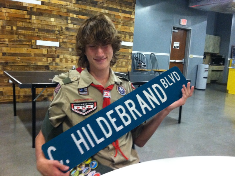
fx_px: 237
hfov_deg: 52.7
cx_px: 118
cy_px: 88
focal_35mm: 35
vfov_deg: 40.6
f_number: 2.8
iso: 400
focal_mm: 3.85
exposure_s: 1/15
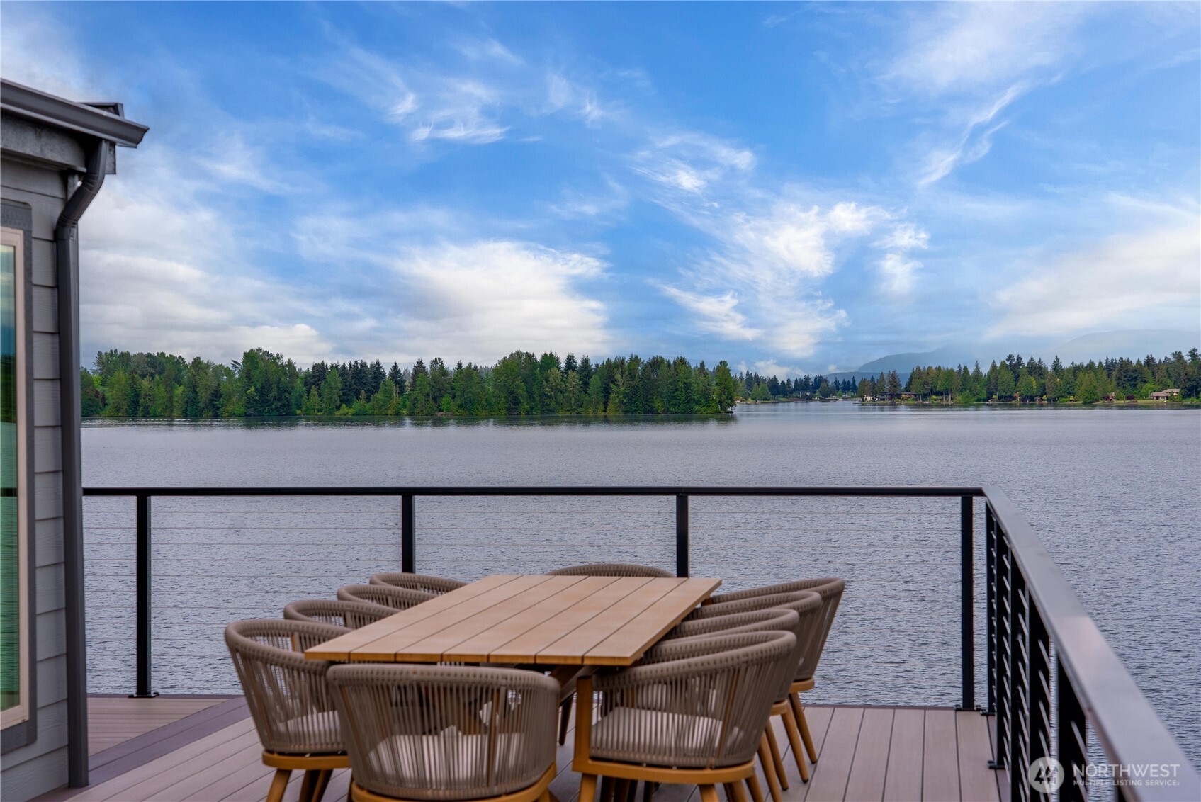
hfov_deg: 34.5
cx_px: 600
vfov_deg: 23.4
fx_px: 1936
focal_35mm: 58
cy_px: 401
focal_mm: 58
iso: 80
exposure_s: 1/400
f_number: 7.1
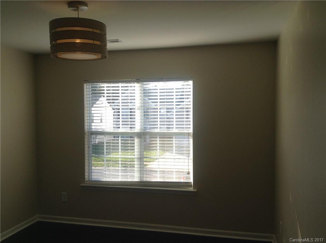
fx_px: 310
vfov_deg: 42.8
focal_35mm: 33
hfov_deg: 55.4
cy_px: 122
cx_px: 163
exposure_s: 1/135
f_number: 2.4
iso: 25
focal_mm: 3.3
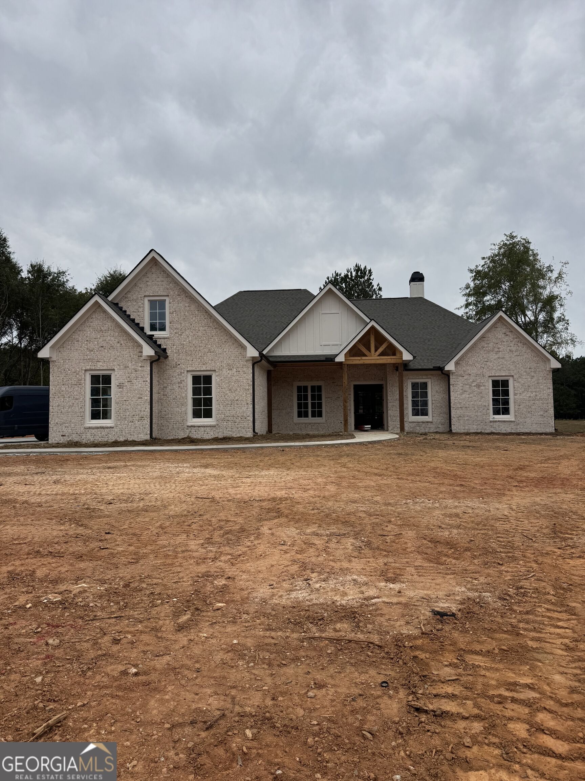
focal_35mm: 24
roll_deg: +1.2
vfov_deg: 71.6
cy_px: 390
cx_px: 292
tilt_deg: +4.2
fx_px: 541
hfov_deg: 56.8
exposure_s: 1/5348
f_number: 1.78
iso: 80
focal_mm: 6.76
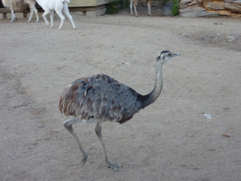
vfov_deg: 30.3
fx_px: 334
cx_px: 120
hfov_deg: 39.7
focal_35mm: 48
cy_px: 90
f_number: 3.8
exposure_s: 1/80
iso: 160
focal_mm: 7.9
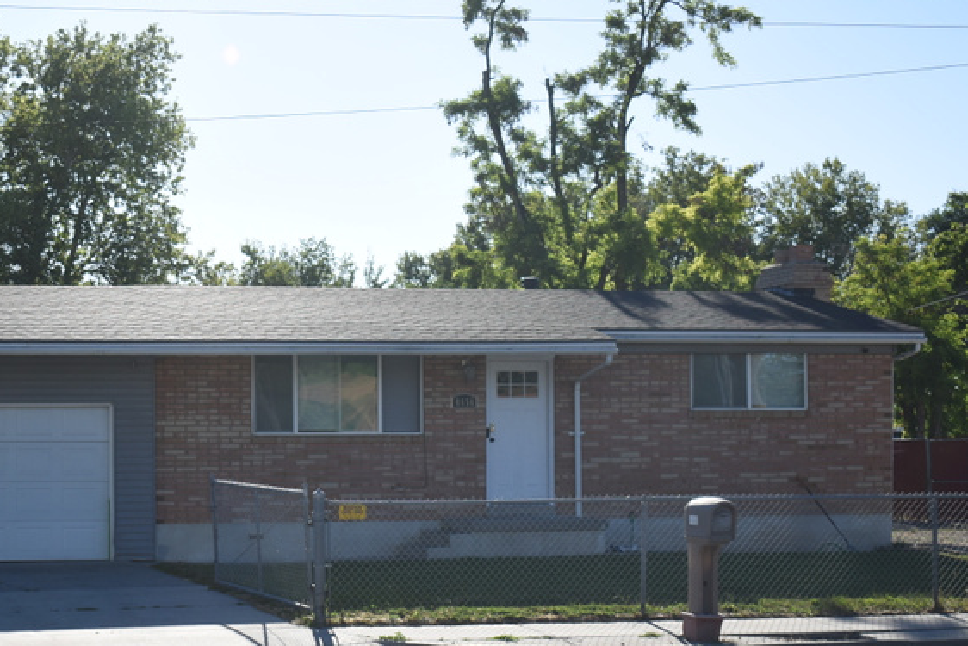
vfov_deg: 16.6
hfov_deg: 24.5
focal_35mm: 82
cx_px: 243
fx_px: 2205
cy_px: 480
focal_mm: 30
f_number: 4.2
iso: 100
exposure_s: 1/640
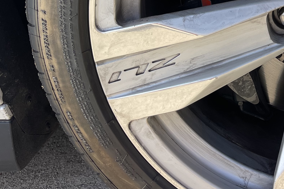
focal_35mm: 67
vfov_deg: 19.2
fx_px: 528
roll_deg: +2.1
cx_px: 312
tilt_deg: -16.4
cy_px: -38
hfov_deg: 27.5
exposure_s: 1/994
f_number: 1.6
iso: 32
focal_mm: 5.1
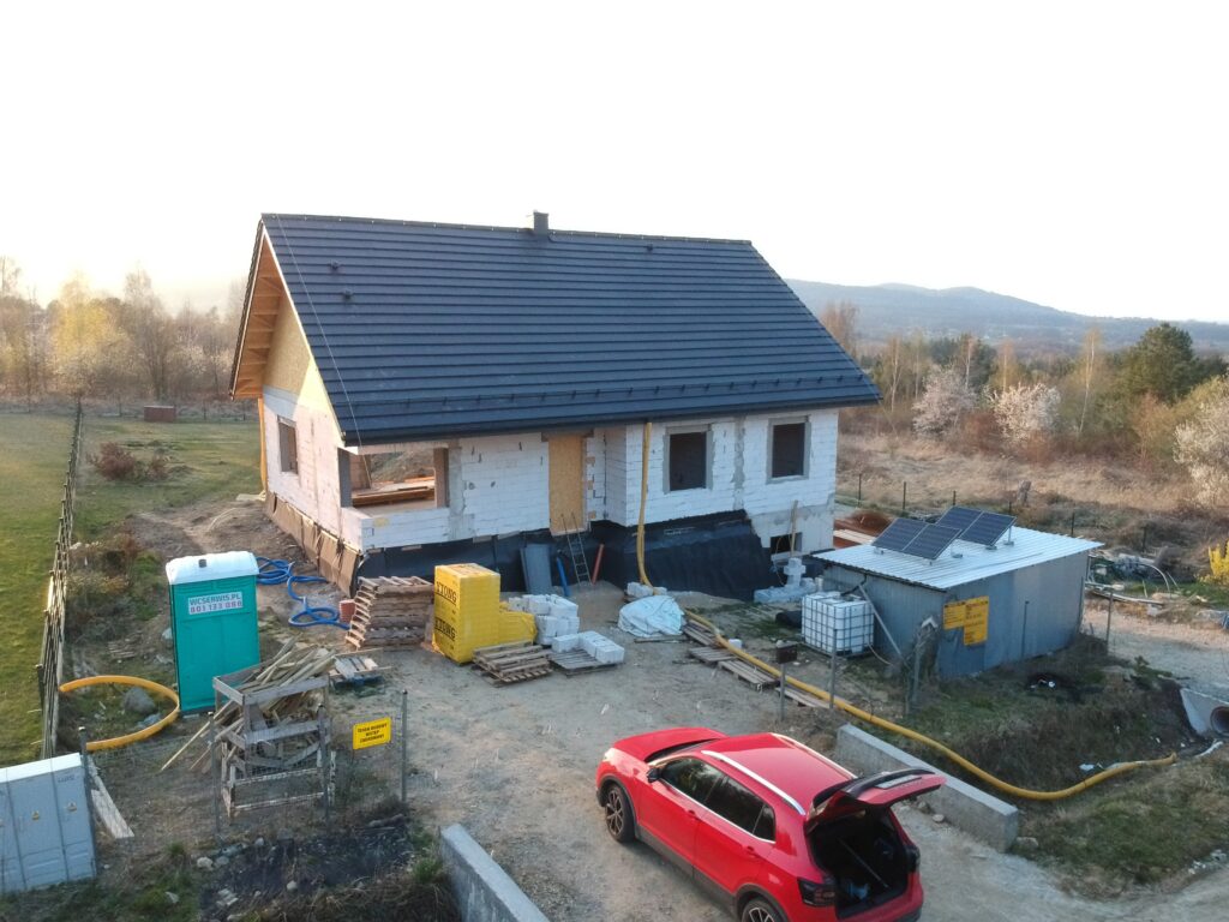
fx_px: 888
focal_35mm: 25
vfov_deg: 54.9
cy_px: 461
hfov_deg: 69.4
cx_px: 614
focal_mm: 4.49
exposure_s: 1/800
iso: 800
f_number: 2.6
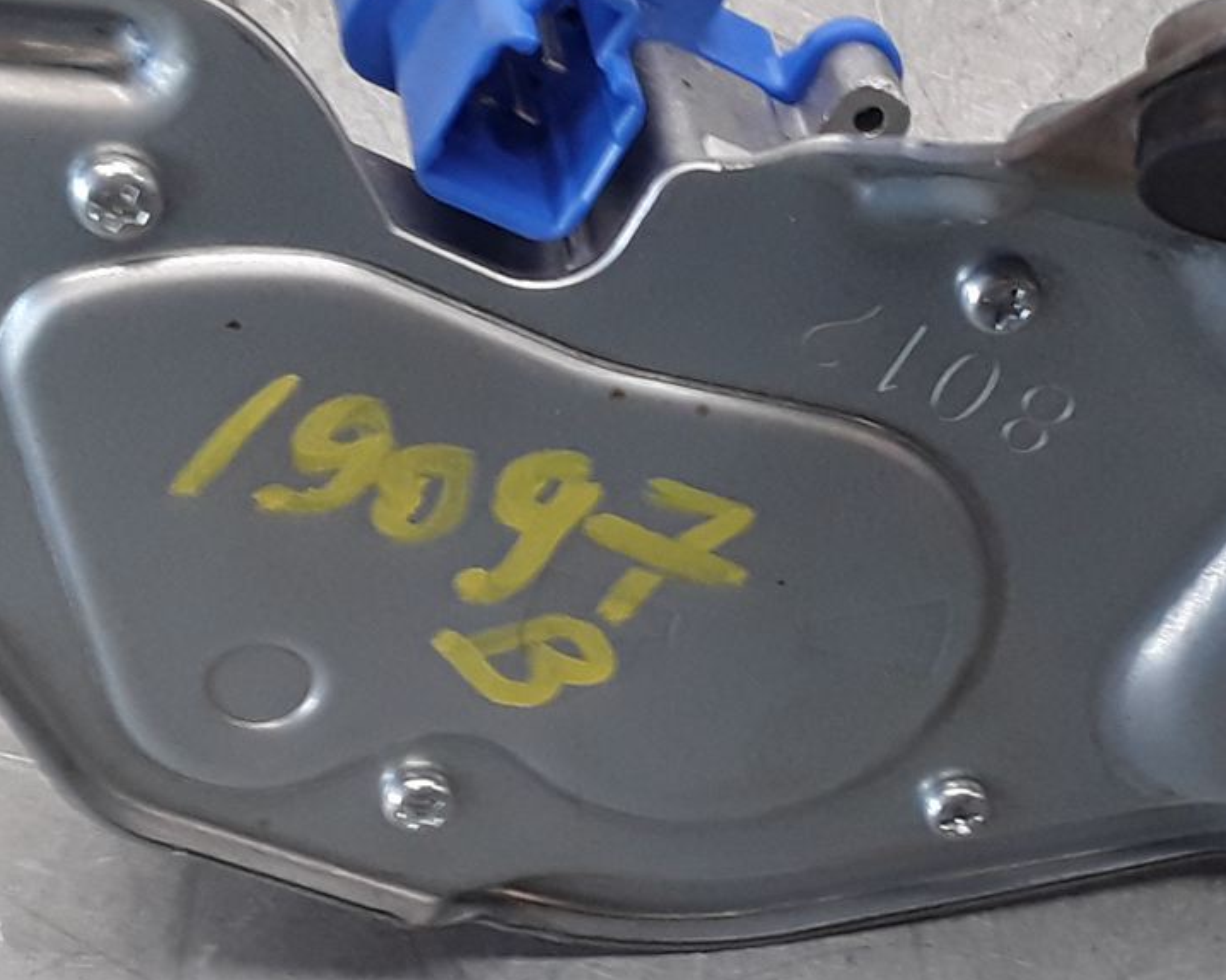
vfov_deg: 19.6
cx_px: 816
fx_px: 2829
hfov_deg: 24.3
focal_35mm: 78
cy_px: 688
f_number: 1.9
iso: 64
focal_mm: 2.91
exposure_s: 1/100
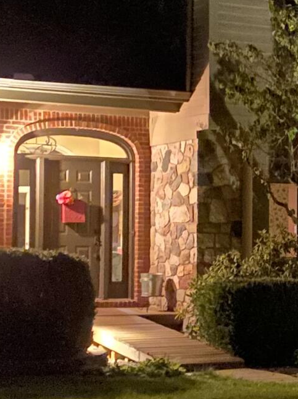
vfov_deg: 16.3
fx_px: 1390
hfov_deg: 12.0
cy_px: 205
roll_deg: -0.5
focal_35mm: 121
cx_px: 355
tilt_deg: +3.9
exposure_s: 1/4
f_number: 1.8
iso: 4000
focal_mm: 4.25
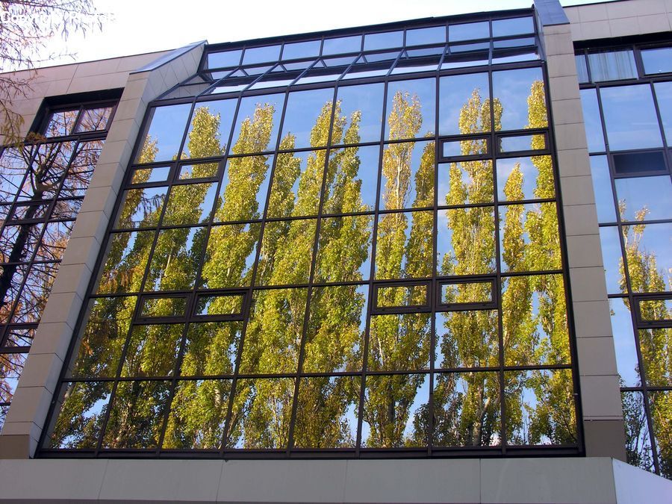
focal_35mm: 43
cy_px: 252
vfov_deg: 33.6
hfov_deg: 43.9
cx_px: 336
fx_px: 835
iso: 50
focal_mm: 11
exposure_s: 1/65.2
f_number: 3.7
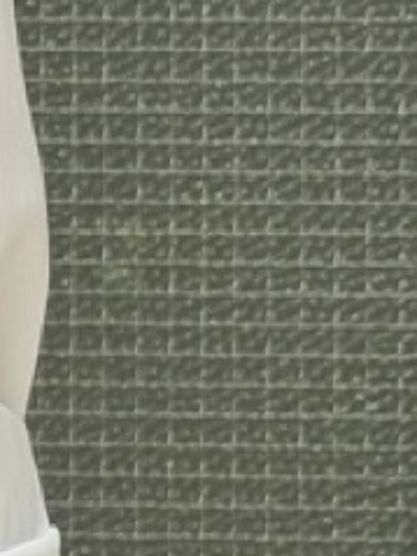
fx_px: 4132
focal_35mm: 257
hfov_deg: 5.6
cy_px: 279
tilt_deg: -2.3
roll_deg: -0.8
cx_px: -533
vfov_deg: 7.7
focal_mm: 6.76
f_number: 1.78
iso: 80
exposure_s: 1/121
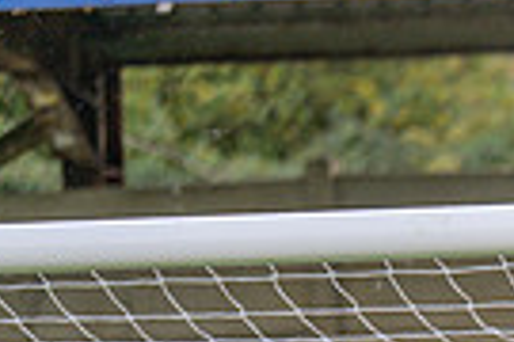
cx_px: 1077
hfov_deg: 3.5
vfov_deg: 2.4
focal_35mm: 579
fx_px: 8266
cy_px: 712
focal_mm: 135
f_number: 1.8
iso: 320
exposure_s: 1/2000
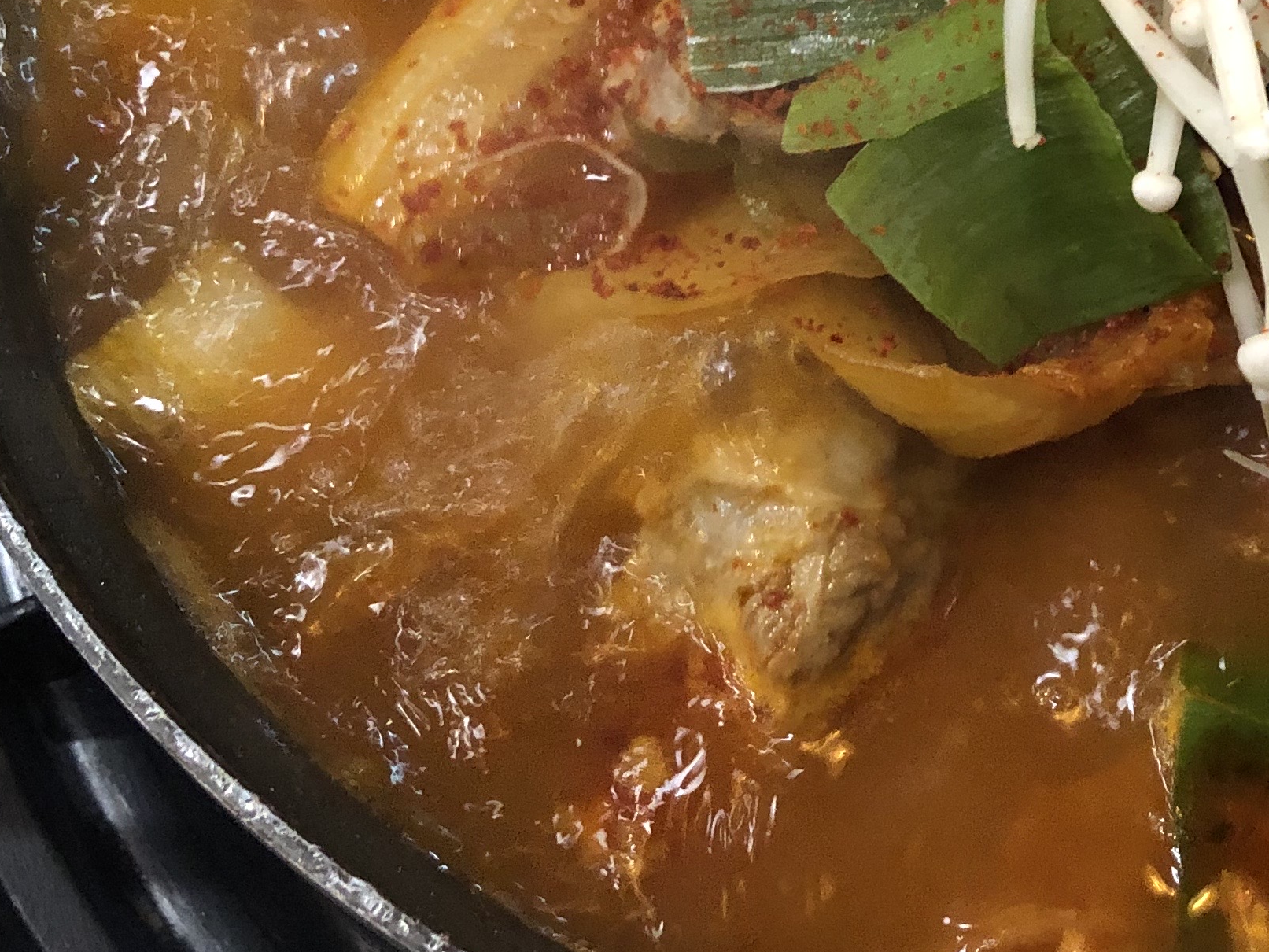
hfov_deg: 26.7
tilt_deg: -58.6
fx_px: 2566
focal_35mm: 70
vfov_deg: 20.6
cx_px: 1185
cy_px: 120
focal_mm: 3.99
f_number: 1.8
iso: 100
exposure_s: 1/7
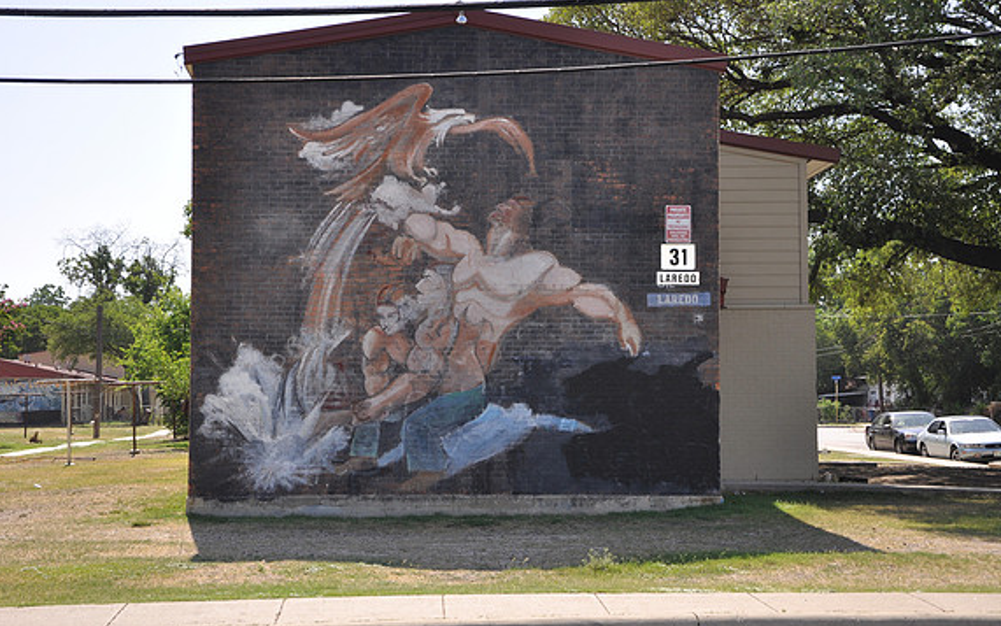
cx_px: 500
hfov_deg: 33.0
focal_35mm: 62
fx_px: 1692
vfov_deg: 21.0
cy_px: 309
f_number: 6.3
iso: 200
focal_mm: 40
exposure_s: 1/200
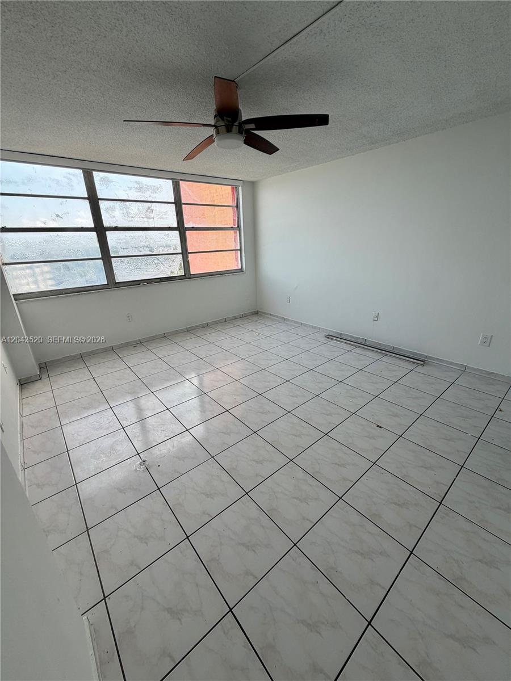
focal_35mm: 14
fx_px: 276
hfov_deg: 85.7
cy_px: 340
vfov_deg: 102.1
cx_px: 256
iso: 40
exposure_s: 1/228
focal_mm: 2.22
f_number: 2.2
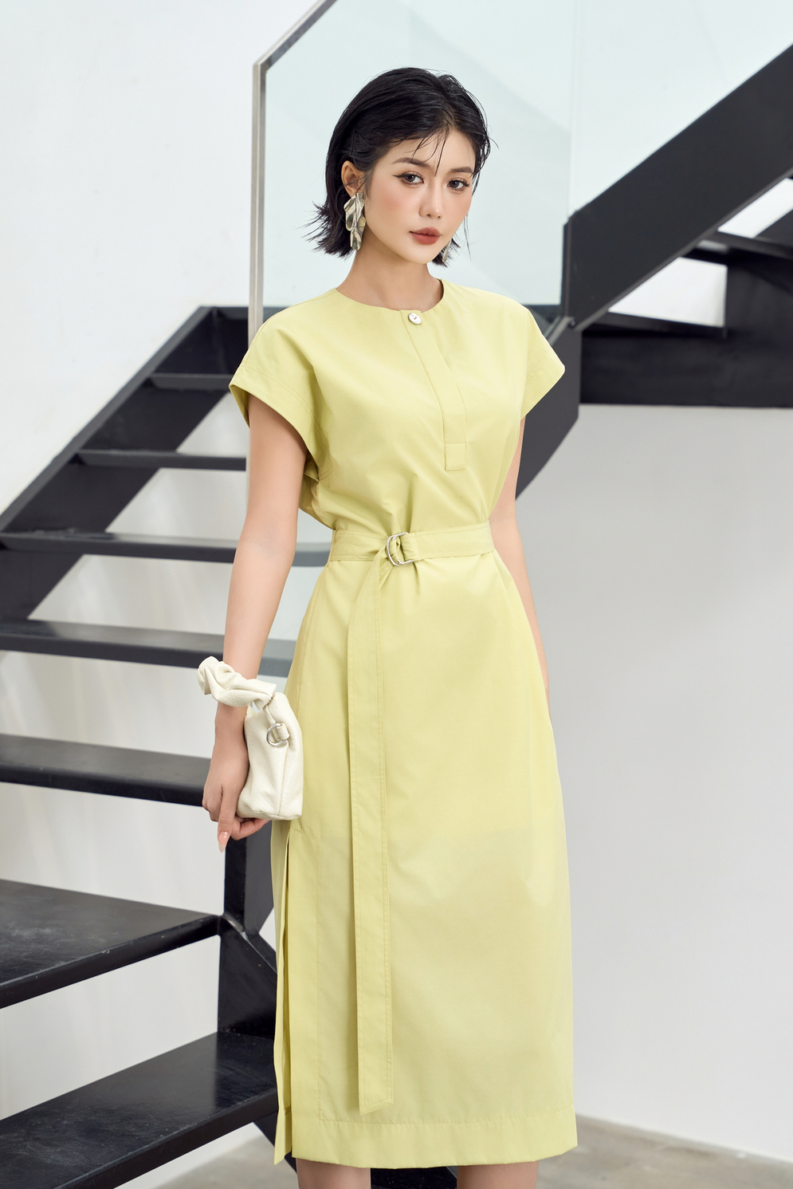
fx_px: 1978
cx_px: 396
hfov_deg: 22.7
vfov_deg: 33.4
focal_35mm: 60
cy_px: 594
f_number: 4
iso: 320
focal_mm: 59.9
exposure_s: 1/160
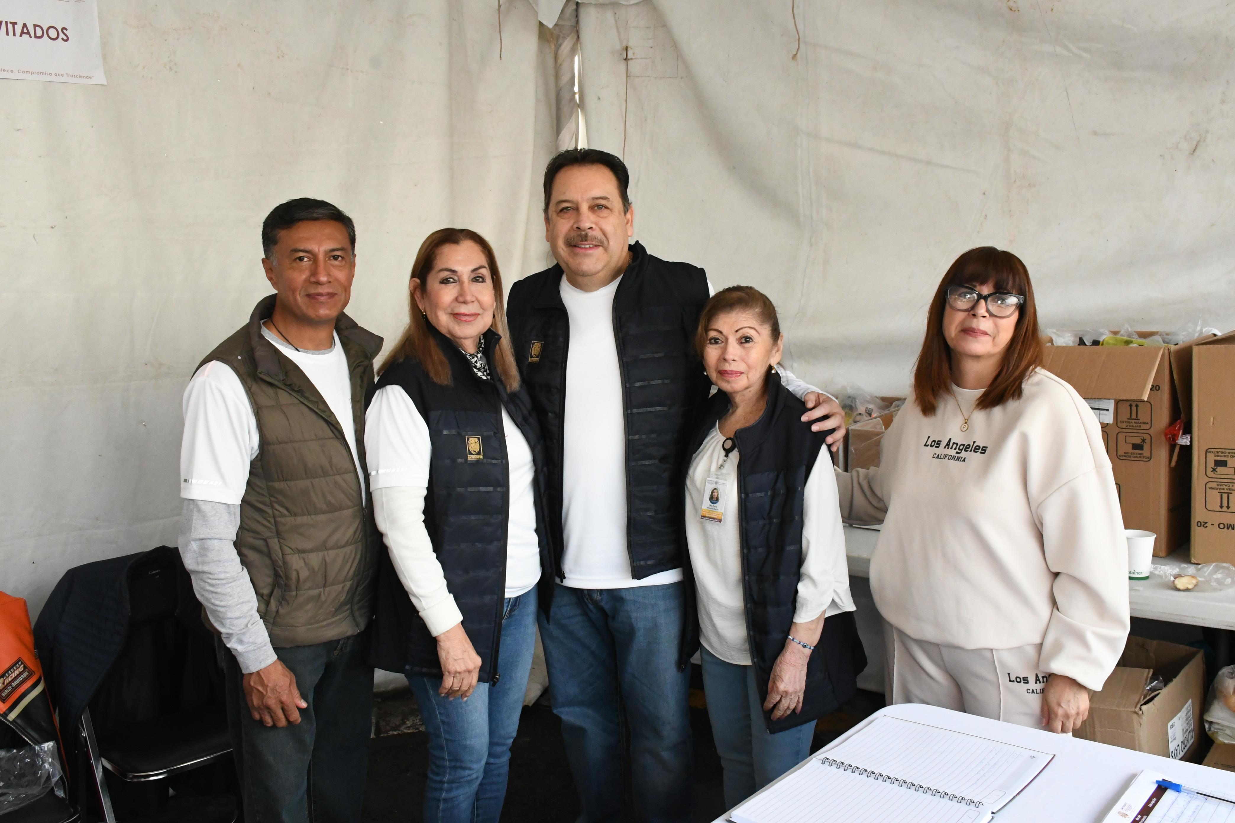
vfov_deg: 40.0
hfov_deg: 57.2
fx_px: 1132
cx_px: 618
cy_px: 412
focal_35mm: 33
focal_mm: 22
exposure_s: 1/200
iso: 4000
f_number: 10
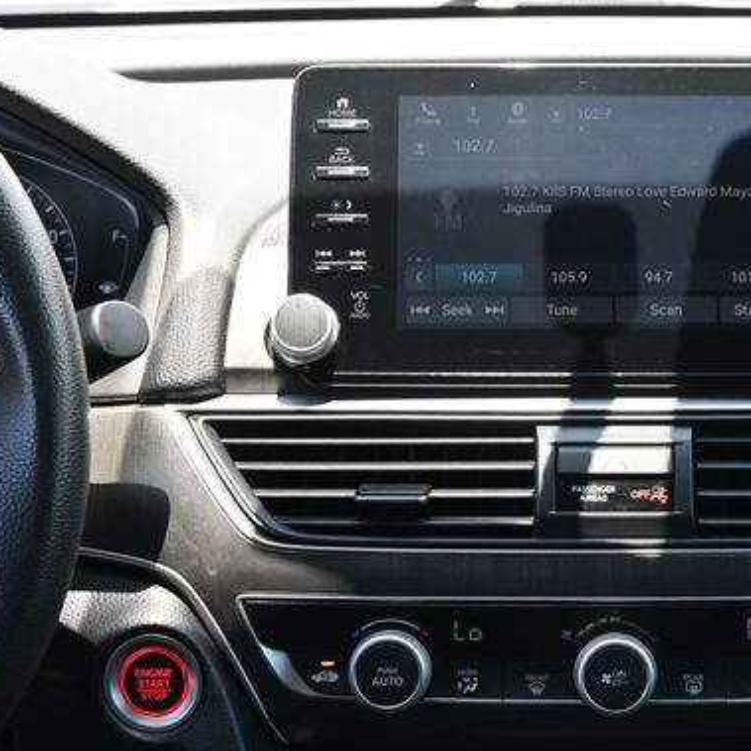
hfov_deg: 17.8
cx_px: 608
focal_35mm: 97
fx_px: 2374
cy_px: 416
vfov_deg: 18.0
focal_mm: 45
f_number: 6
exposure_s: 1/125
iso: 900
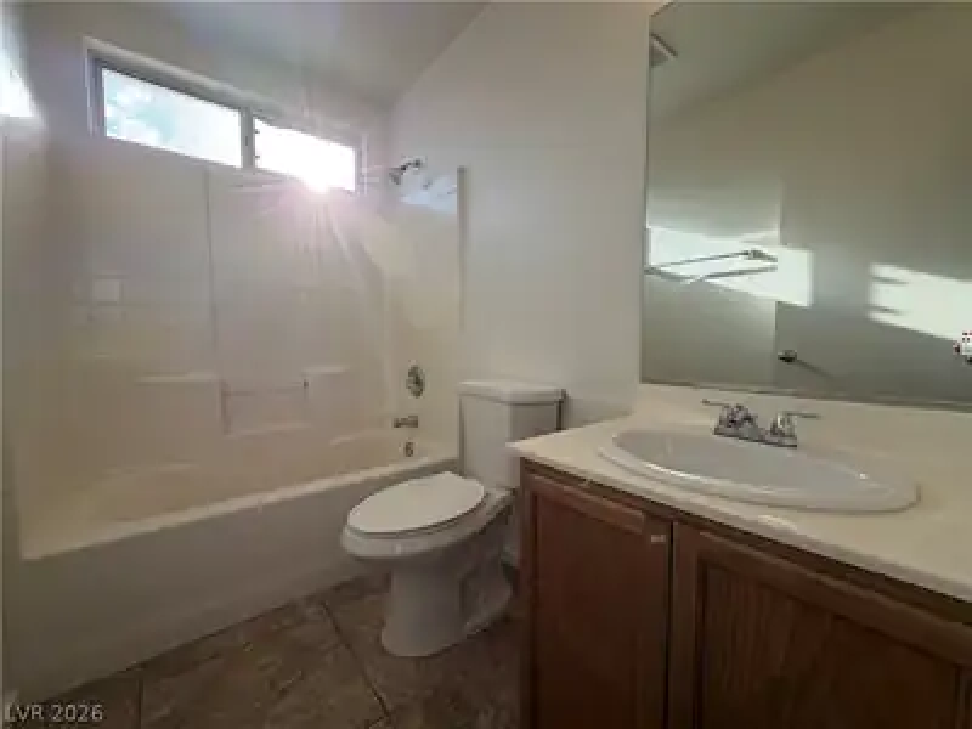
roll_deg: -0.4
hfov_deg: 102.1
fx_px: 393
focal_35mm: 14
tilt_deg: -2.9
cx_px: 486
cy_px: 364
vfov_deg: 85.7
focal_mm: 2.22
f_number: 2.2
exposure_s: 1/291
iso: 50
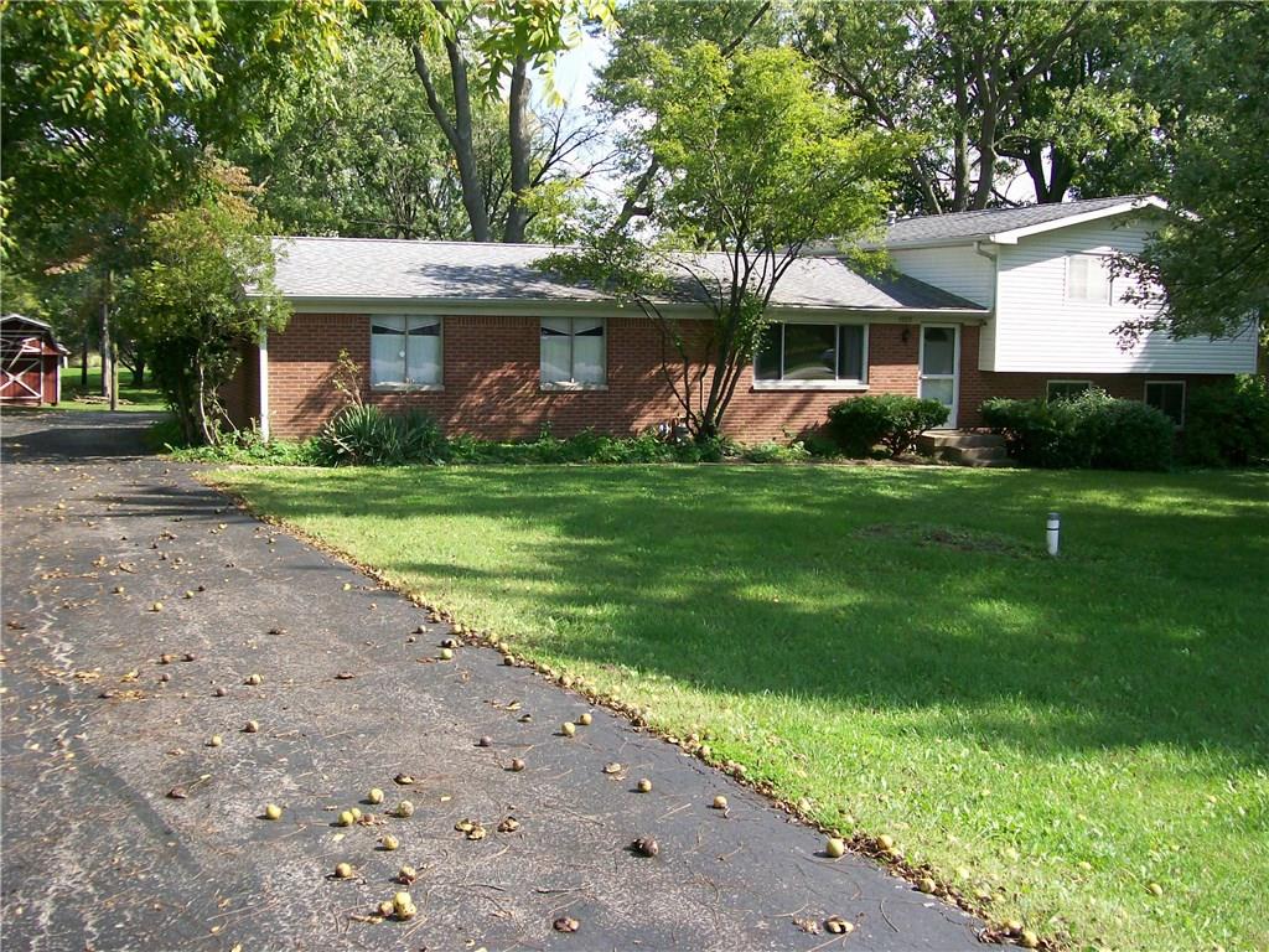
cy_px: 476
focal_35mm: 36
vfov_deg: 39.7
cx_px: 634
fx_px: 1320
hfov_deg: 51.4
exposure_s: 1/637
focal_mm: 6
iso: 80
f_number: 2.7
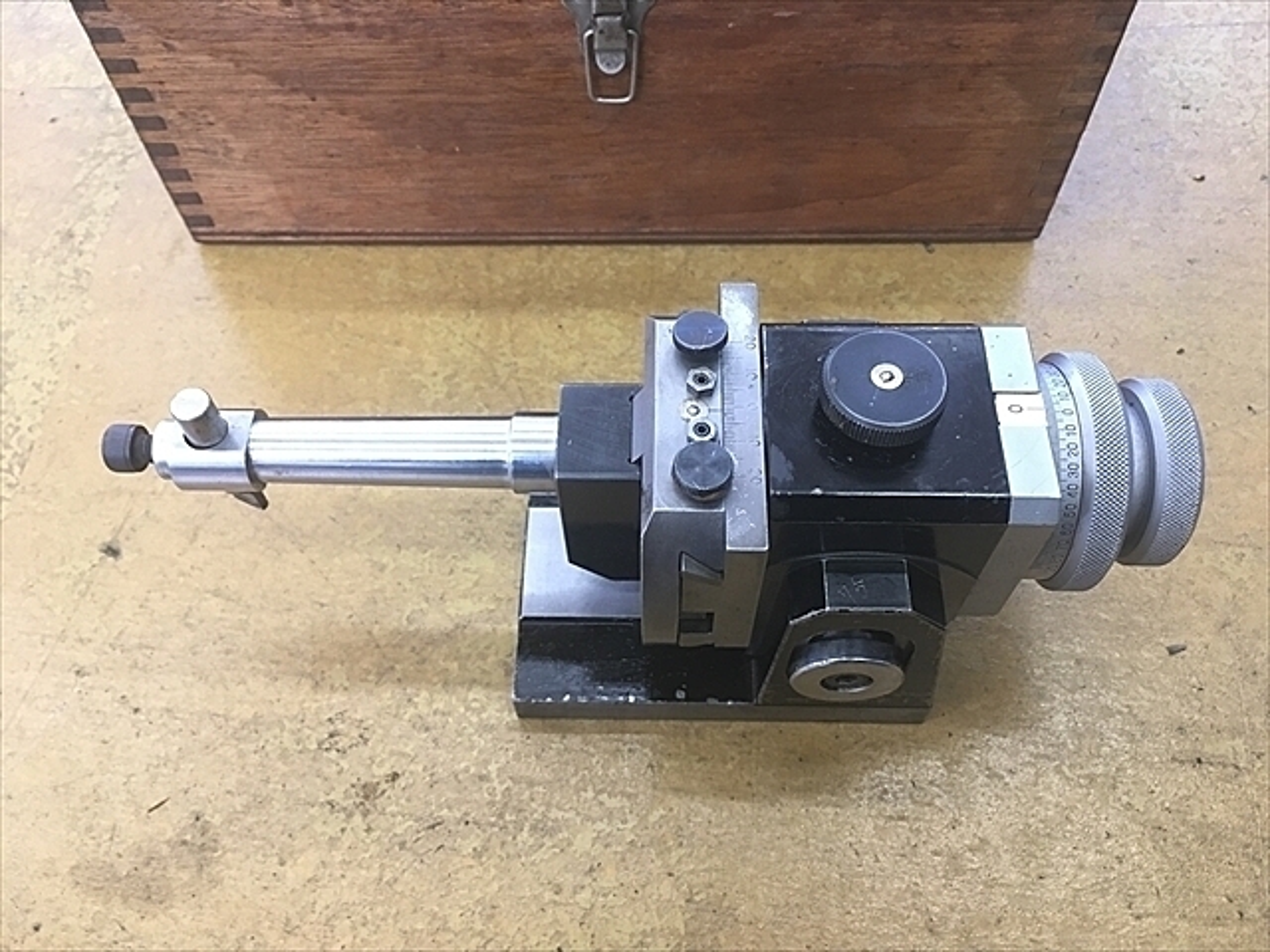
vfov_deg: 48.2
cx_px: 635
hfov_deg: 61.7
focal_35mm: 29
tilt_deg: -59.6
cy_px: 476
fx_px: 1064
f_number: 2.2
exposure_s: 1/30
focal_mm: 4.15
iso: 100
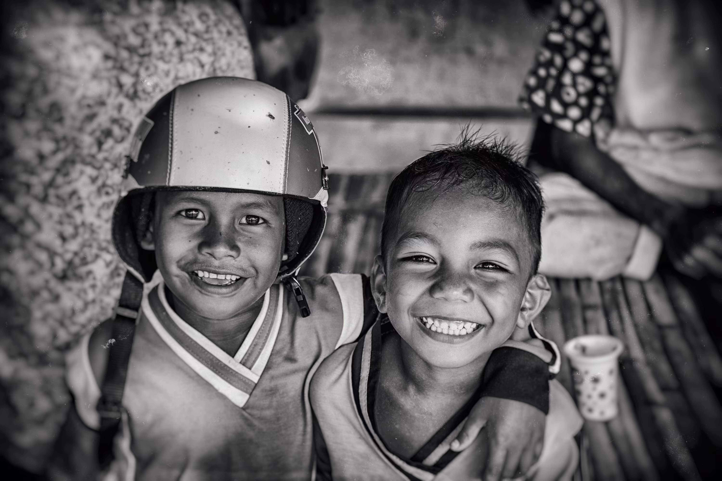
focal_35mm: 70
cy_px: 240
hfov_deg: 28.8
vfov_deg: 19.5
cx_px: 361
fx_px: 1404
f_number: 4.5
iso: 100
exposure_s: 1/200
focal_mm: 70
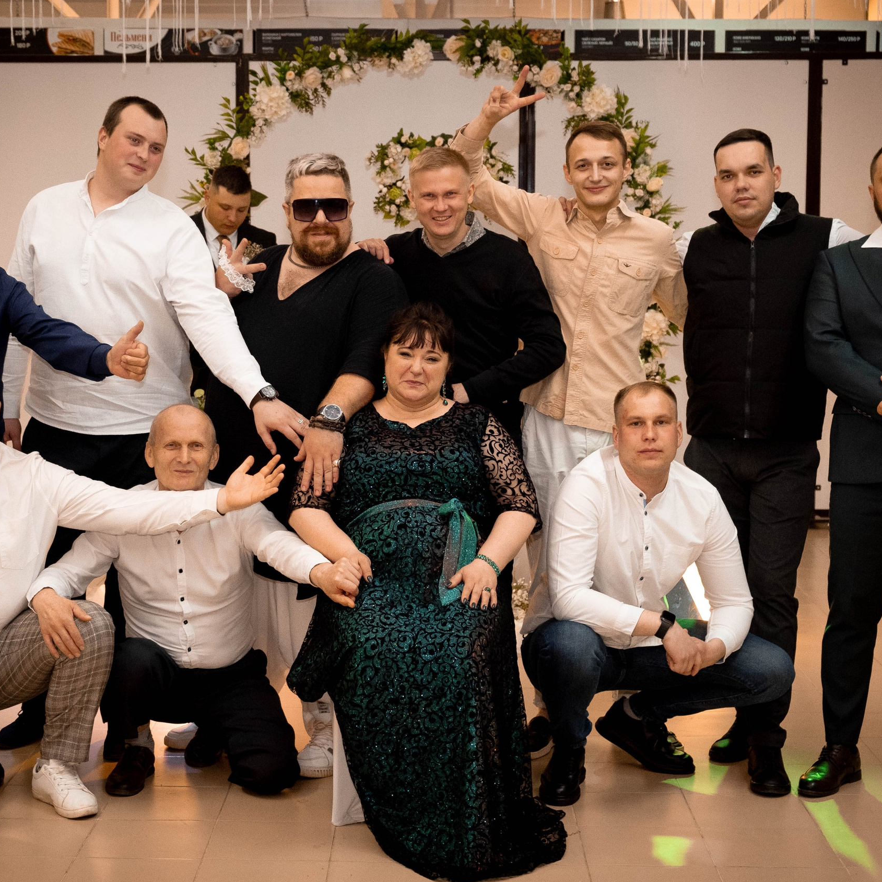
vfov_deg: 27.3
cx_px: 367
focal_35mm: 63
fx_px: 1816
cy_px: 414
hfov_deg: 27.3
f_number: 4
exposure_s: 1/160
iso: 1600
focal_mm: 30.2
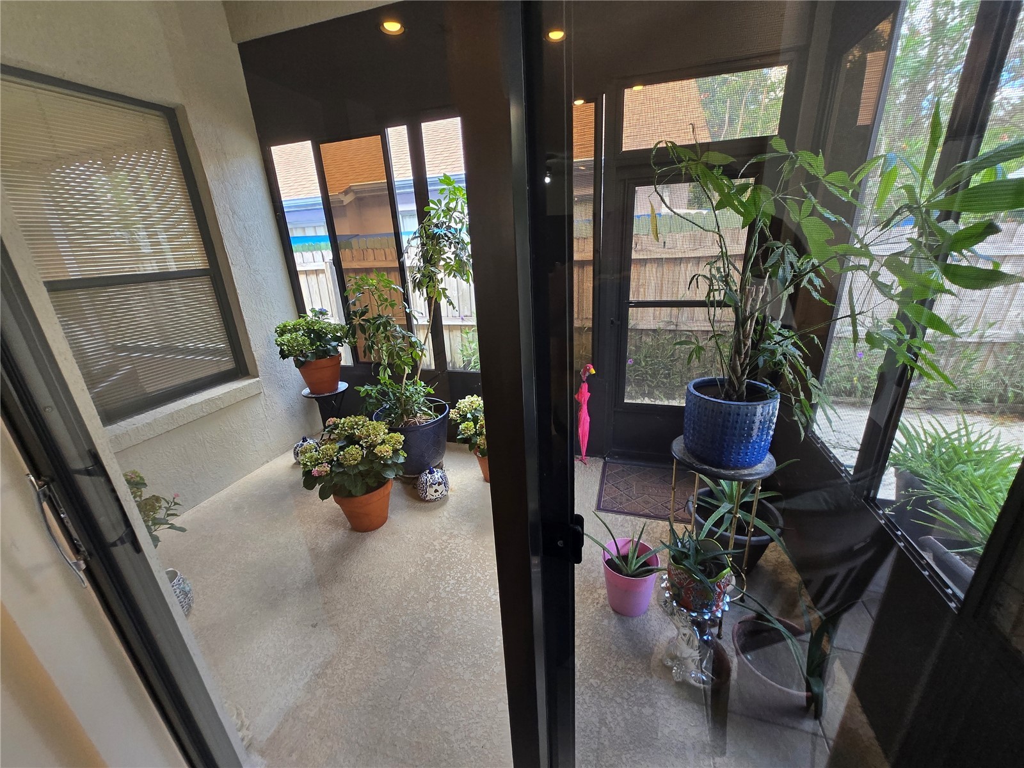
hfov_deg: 106.2
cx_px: 512
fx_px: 385
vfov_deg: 89.9
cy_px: 384
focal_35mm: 13
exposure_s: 1/60
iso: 100
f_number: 2.2
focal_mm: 1.7
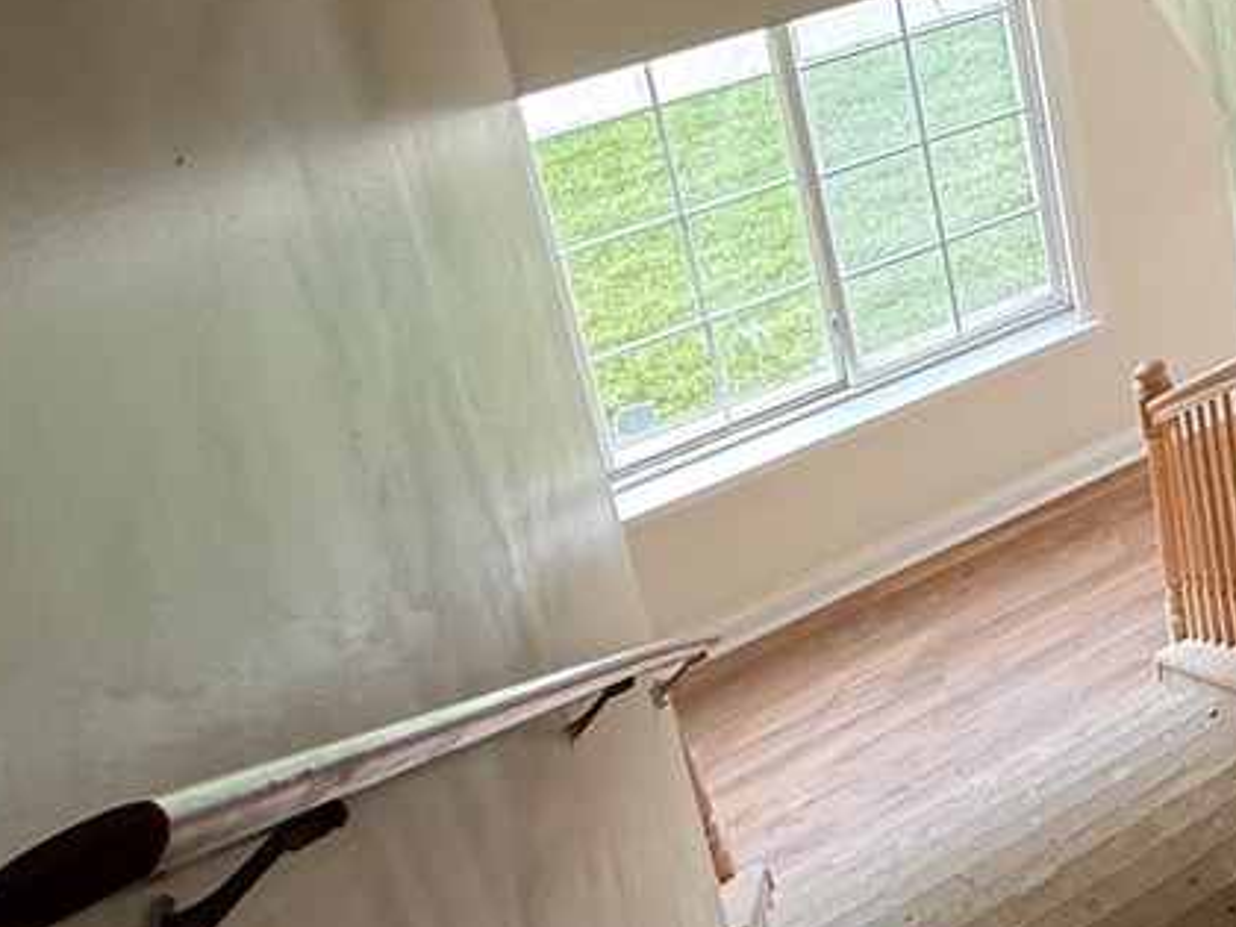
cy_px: -456
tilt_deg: -15.2
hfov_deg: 24.9
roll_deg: -1.6
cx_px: 2034
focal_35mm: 48
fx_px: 1714
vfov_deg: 24.0
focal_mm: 2.22
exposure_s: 1/120
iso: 200
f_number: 2.2
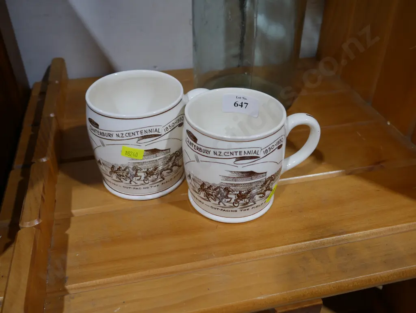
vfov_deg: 41.8
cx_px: 208
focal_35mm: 34
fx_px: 409
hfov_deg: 53.9
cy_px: 156
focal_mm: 17
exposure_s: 1/60
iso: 200
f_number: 4
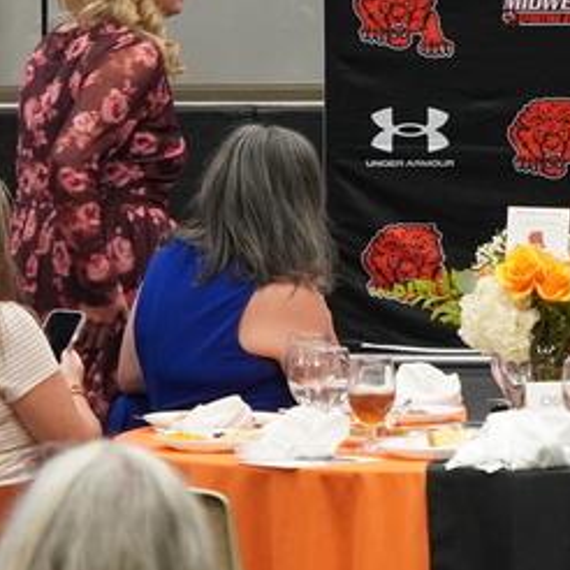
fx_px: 6017
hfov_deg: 5.4
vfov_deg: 5.4
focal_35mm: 323
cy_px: -36
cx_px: 628
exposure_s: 1/160
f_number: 5
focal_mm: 78
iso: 4000
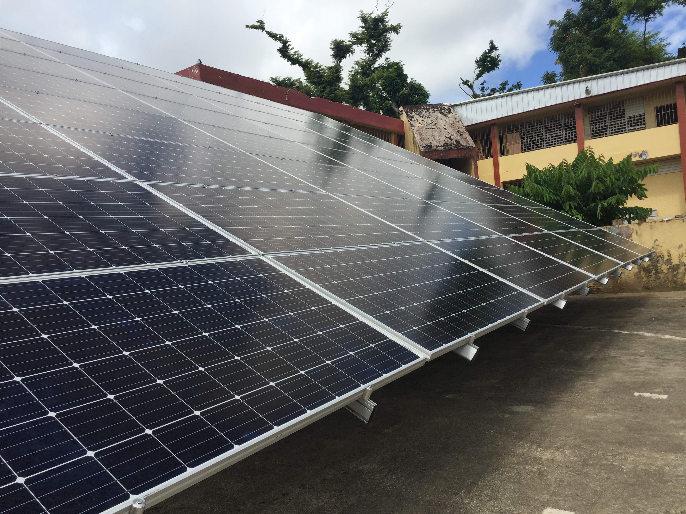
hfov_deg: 61.7
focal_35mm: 29
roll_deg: +3.7
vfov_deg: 48.2
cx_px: 343
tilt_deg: -0.1
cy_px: 257
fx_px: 575
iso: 32
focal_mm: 4.15
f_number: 2.2
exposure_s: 1/1883
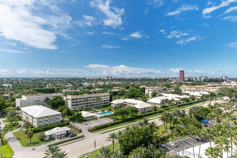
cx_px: 118
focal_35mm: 24
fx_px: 158
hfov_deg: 73.8
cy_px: 79
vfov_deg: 53.0
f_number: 11
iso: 100
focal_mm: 24
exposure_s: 1/200
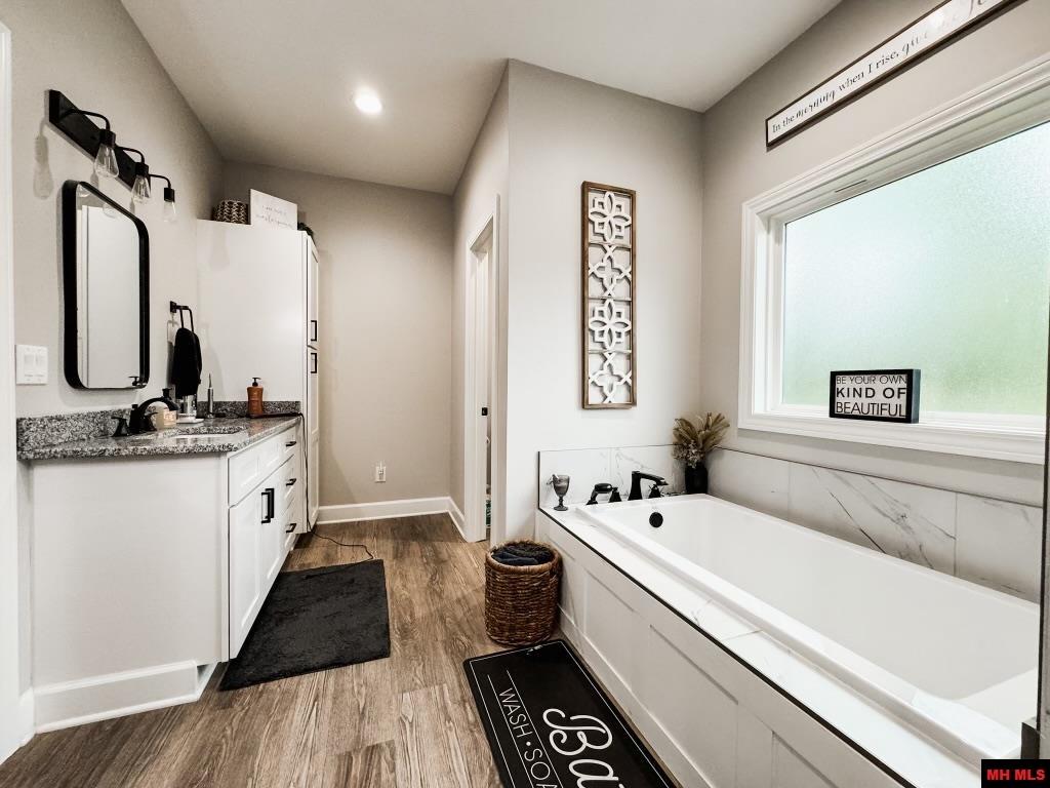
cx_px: 525
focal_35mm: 14
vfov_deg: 85.7
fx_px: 425
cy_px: 394
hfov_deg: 102.1
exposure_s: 1/120
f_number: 2.2
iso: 200
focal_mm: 2.22
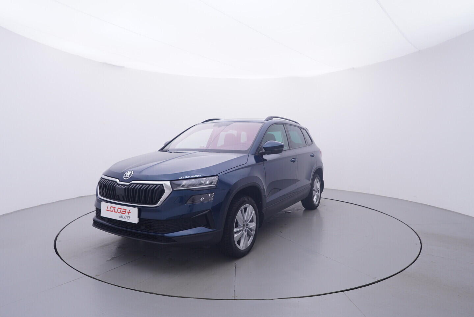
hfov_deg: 77.3
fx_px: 296
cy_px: 158
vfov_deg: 56.2
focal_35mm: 22
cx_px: 237
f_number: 5
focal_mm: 15
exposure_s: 1/80
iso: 200
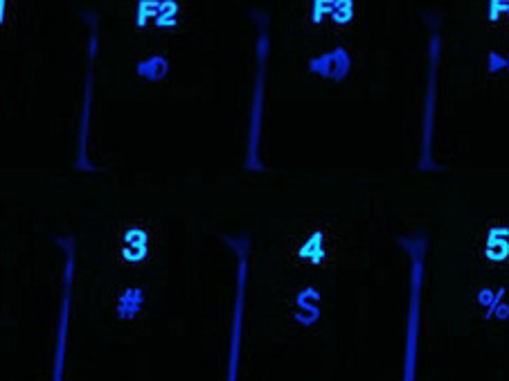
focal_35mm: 229
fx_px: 3366
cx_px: 919
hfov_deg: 8.3
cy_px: 621
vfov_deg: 6.4
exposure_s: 1/40
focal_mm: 35
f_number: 1.8
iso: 400
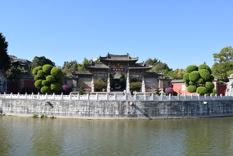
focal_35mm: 36
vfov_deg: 36.9
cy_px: 78
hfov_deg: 53.1
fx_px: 233
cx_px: 116
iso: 100
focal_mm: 24
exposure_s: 1/125
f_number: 11
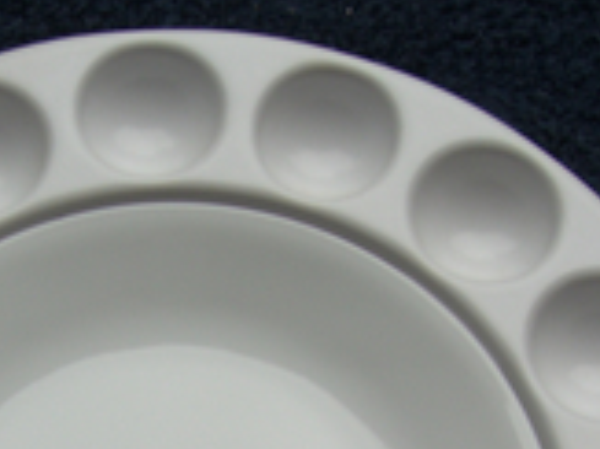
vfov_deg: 13.5
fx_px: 1819
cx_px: 121
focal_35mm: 105
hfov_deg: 18.6
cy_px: 605
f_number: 4
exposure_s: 1/640
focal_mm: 7.9
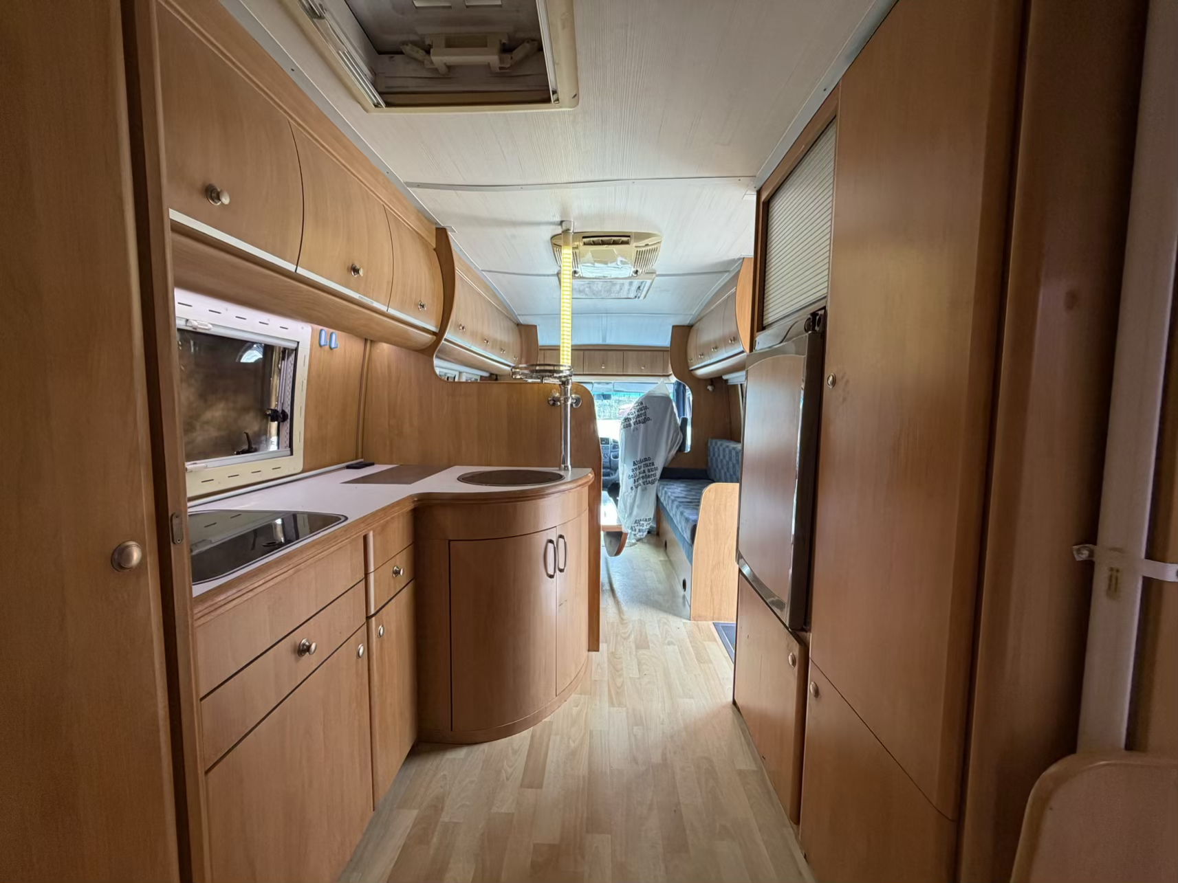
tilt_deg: -6.9
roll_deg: -0.4
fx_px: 476
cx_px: 589
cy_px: 442
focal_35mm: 14
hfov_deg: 102.1
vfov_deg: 85.7
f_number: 2.2
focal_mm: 2.22
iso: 320
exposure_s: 1/102
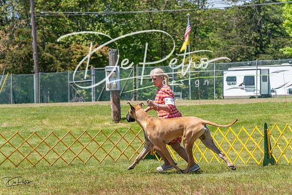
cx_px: 146
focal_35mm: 130
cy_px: 98
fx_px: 1054
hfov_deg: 15.8
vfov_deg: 10.6
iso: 320
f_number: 6.3
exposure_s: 1/2500
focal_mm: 124
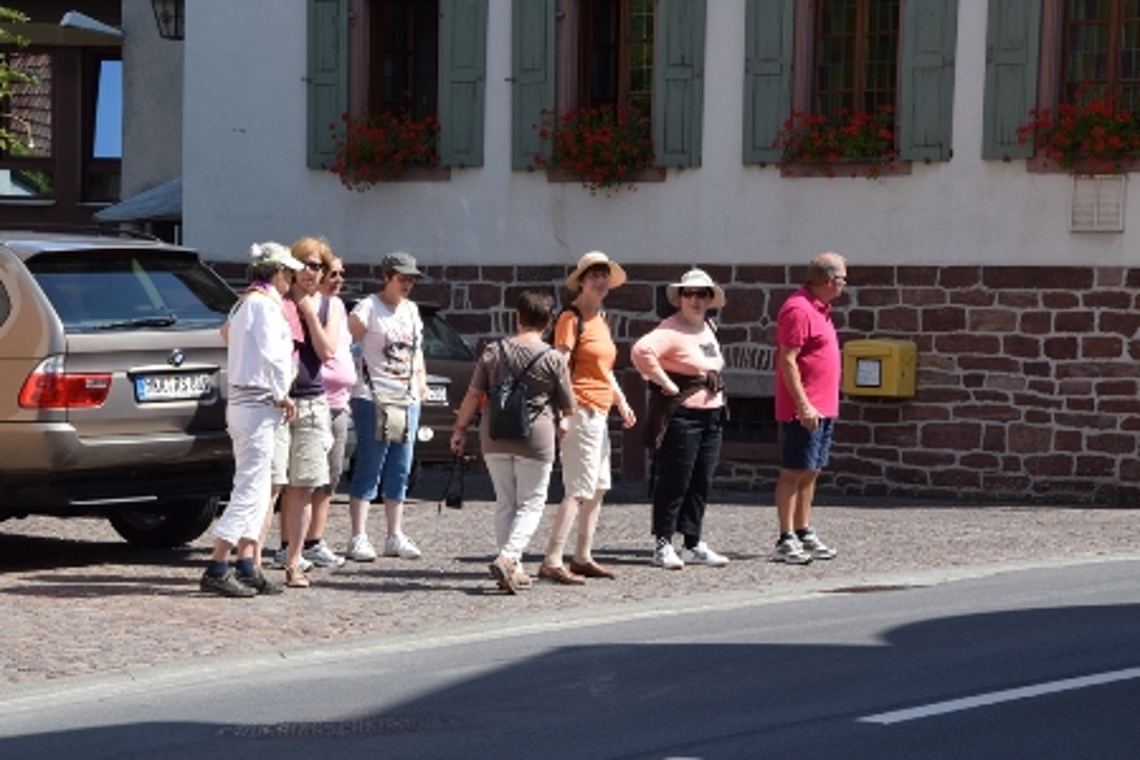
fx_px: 3800
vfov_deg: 11.4
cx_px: 570
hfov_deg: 17.1
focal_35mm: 120
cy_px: 380
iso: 400
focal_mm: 80
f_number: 16
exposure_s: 1/160
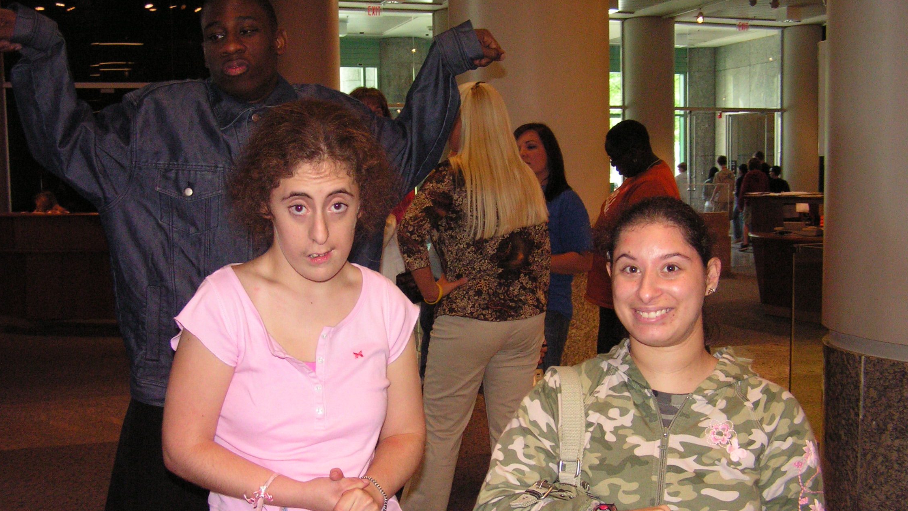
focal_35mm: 42
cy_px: 298
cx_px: 452
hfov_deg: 48.4
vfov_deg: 28.3
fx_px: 1011
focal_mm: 6.3
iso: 200
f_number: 2.8
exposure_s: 1/40
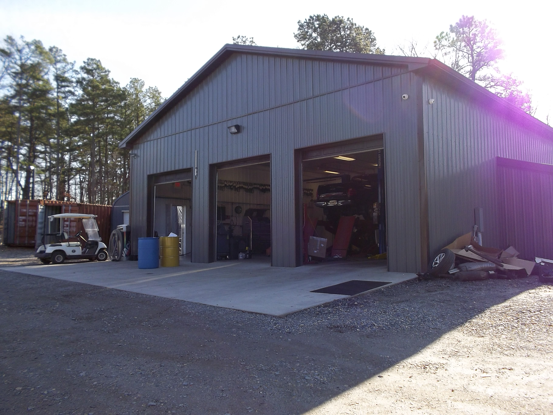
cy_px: 208
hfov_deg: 61.6
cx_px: 276
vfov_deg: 48.3
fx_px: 464
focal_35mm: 29
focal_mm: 4.1
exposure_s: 1/320
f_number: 3.3
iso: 80
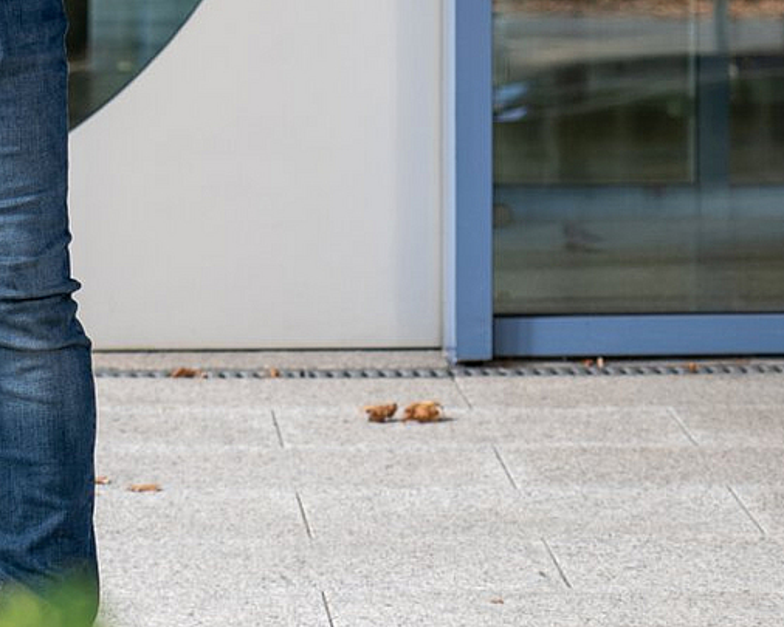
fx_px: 5872
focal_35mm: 253
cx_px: 248
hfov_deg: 7.6
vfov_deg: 6.1
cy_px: -67
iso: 250
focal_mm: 71
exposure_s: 1/60
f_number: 4
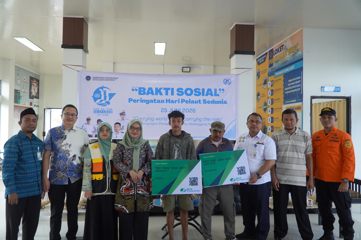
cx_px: 180
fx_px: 271
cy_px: 120
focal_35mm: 27
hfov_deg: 67.4
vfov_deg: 47.8
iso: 640
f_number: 4
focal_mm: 18
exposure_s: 1/160
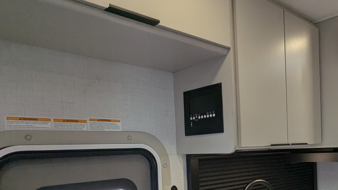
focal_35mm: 32
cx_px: 243
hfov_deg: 58.6
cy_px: 156
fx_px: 287
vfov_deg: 35.3
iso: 56
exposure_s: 1/194
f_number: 2.2
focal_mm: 2.35
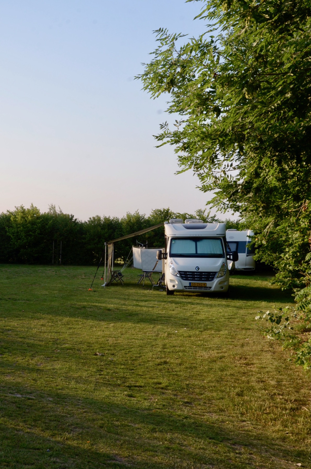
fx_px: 625
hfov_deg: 27.9
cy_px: 234
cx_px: 156
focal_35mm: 48
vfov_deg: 41.2
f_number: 13
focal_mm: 32
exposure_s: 1/100
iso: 250
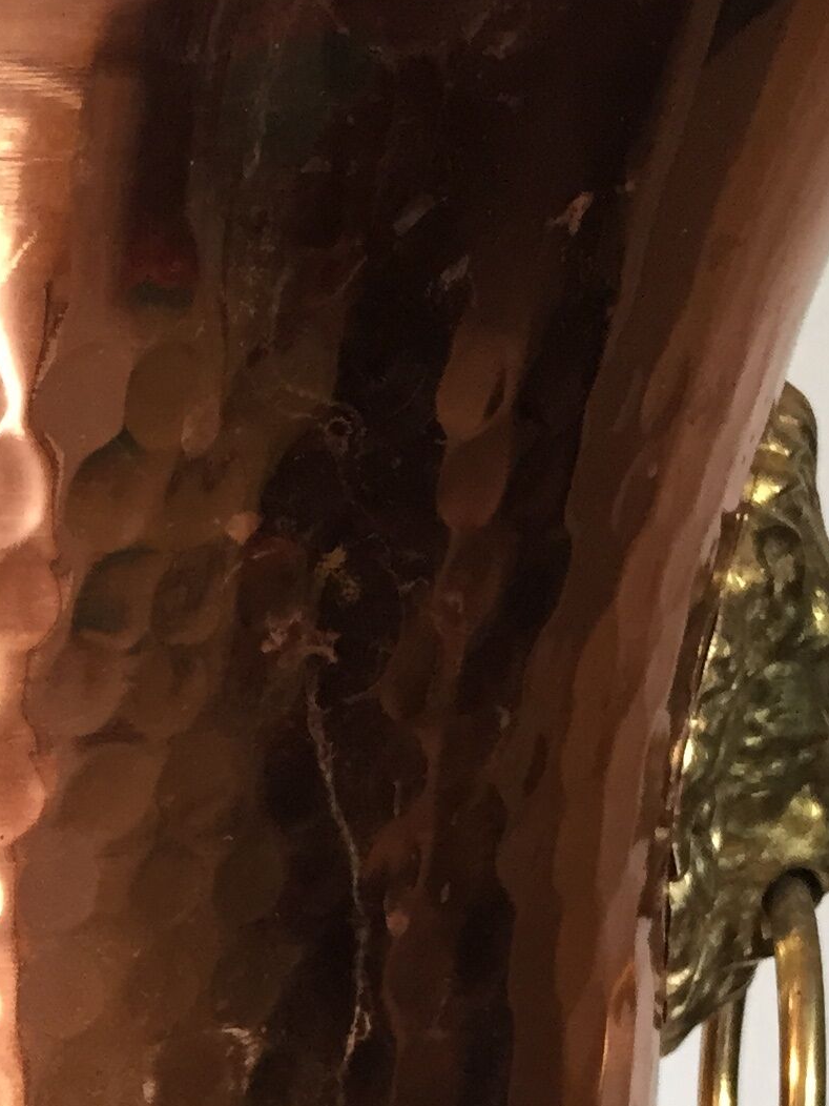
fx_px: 2874
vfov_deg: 21.3
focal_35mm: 90
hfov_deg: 15.5
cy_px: 979
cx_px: -299
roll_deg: +0.0
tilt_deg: -10.8
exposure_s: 1/30
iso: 80
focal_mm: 4.15
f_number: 2.2
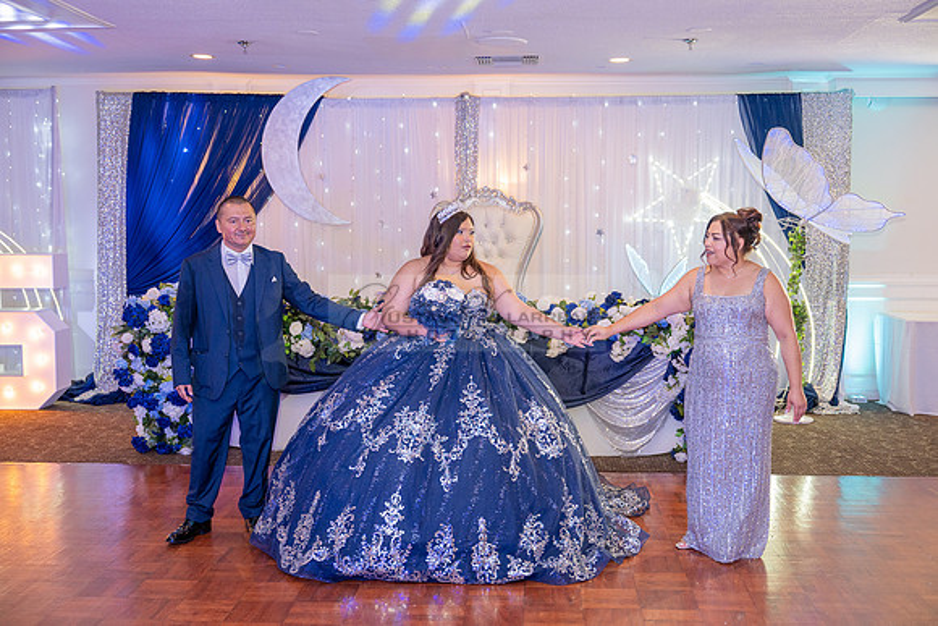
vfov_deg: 32.6
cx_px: 469
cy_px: 313
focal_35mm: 41
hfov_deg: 47.4
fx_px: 1068
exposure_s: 1/200
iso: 1000
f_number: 3.2
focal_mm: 41
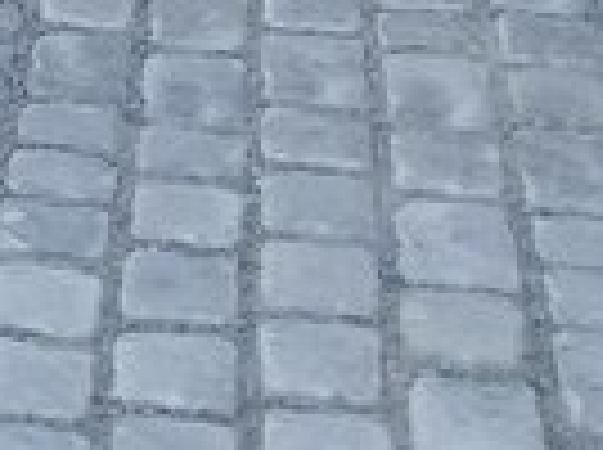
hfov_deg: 10.9
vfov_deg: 9.0
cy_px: -506
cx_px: -860
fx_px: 2660
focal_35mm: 153
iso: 64
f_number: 2.2
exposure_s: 1/1009
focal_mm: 3.3
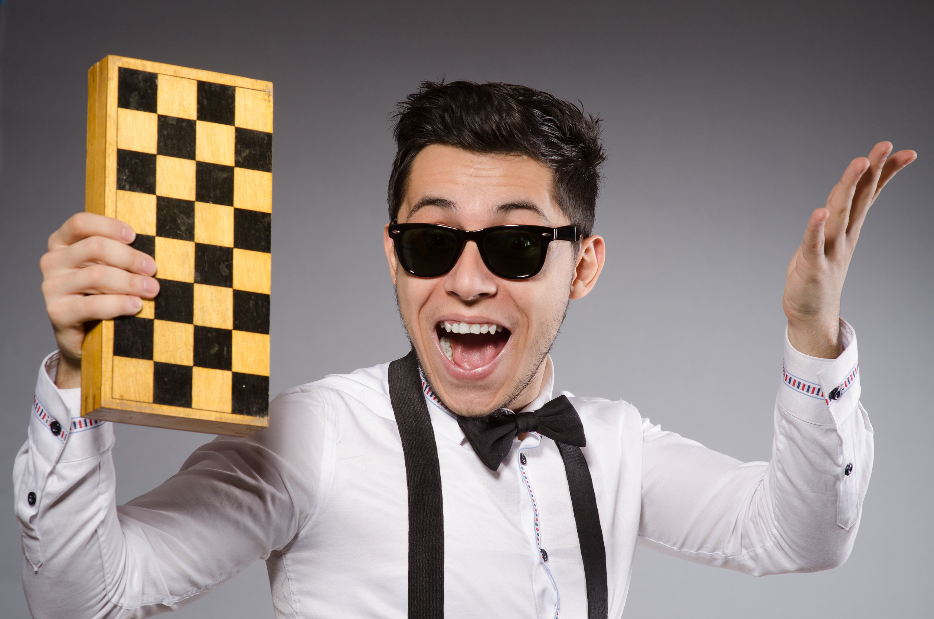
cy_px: 310
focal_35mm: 128
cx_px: 467
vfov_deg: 10.7
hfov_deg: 16.1
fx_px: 3301
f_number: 6.3
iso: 100
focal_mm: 85
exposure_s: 1/200
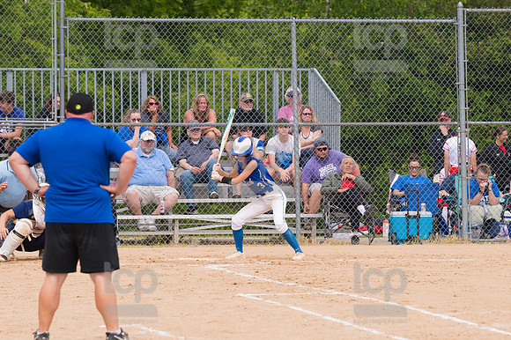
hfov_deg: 6.9
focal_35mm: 300
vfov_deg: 4.6
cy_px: 170
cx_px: 256
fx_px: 4256
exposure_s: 1/1600
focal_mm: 200
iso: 320
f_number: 5.6
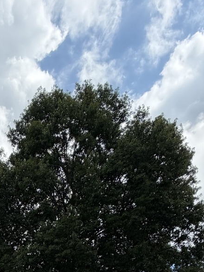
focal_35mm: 55
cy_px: 436
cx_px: -41
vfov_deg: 24.5
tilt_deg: -0.4
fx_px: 432
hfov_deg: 24.1
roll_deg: +1.2
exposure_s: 1/1125
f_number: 2.2
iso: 25
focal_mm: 2.22
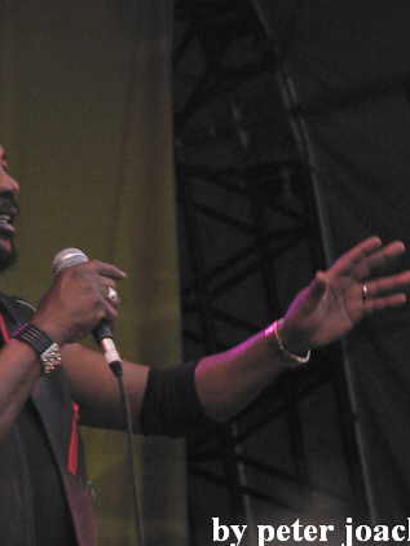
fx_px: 4212
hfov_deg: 5.6
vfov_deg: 7.4
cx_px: 116
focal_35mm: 267
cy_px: 274
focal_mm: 34.2
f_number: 3.3
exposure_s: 1/60
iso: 400
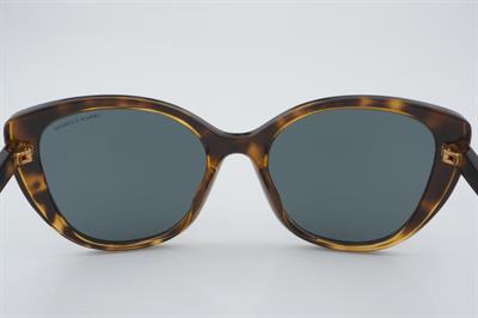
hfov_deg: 37.9
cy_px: 159
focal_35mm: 52
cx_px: 239
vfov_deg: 25.7
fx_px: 696
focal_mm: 35
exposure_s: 1/4
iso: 100
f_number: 32
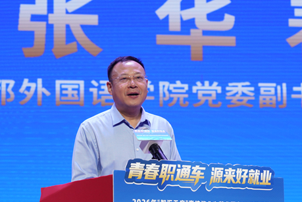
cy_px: 128
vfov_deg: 12.7
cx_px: 193
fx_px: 907
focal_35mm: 108
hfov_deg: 18.9
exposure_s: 1/400
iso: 1000
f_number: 4
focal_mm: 62
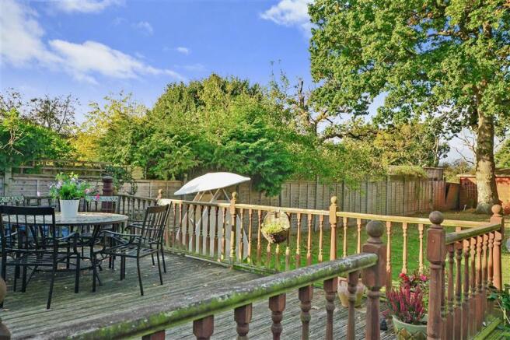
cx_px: 255
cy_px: 170
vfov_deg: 43.6
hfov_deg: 61.9
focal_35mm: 30
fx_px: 425
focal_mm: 20
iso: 200
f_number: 7.1
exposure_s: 1/80
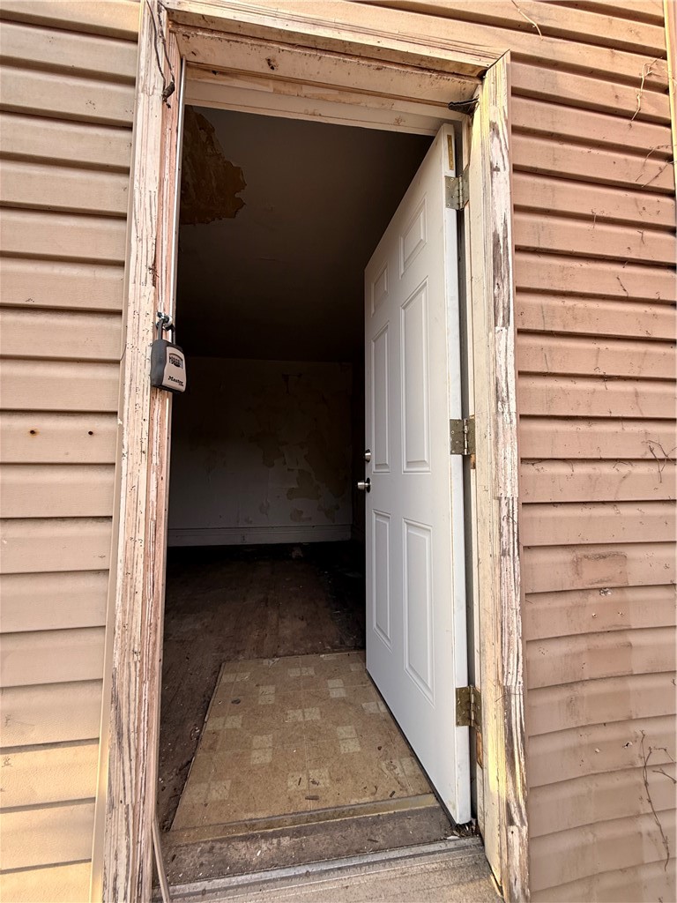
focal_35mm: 14
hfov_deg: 85.7
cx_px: 338
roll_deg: +1.5
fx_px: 365
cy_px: 452
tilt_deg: +5.8
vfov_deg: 102.1
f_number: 2.2
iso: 64
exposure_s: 1/99
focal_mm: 2.22
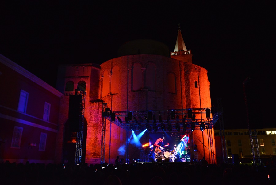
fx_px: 230
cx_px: 138
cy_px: 92
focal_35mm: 30
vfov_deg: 43.7
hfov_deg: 61.9
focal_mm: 30
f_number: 5
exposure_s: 1/50
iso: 3200
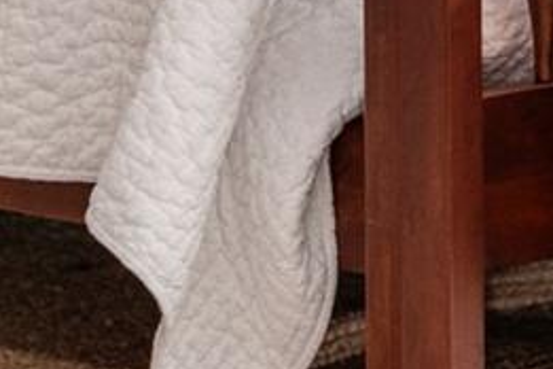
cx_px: 742
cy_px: -526
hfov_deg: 6.7
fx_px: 4700
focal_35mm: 306
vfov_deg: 4.4
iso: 1600
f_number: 1.8
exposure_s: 1/60
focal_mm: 50
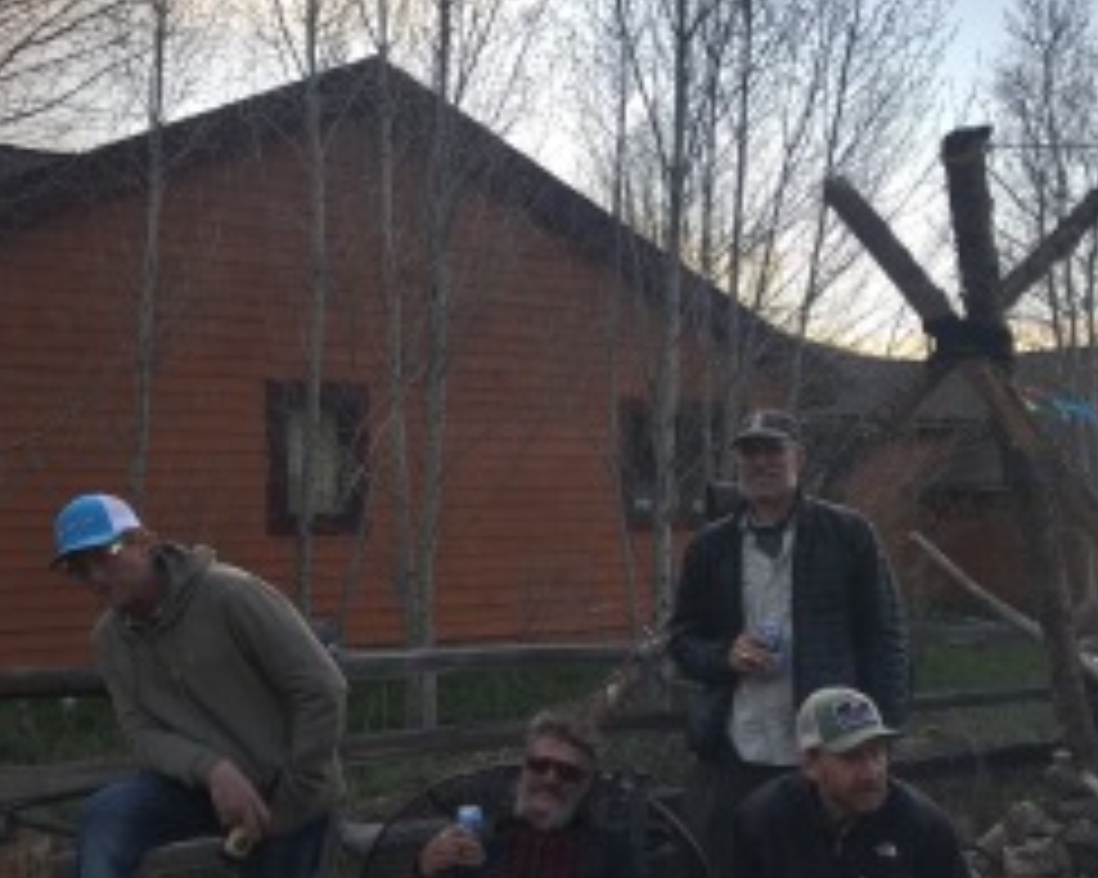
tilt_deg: -1.3
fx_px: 1332
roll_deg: +0.1
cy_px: 554
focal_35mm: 41
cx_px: 558
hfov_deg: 44.8
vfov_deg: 36.2
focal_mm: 3.99
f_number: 1.8
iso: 20
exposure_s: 1/460
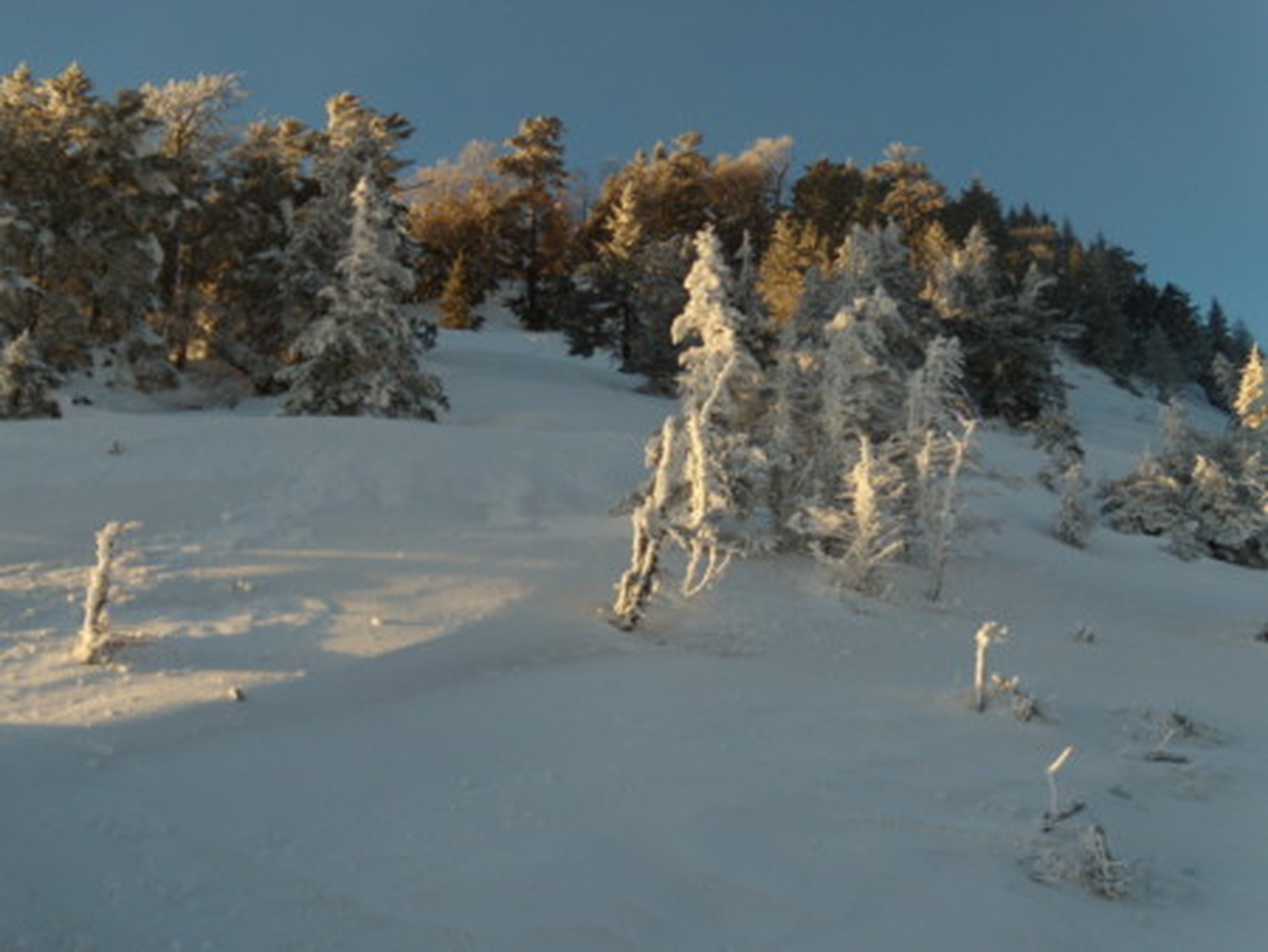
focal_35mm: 36
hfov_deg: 51.3
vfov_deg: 39.7
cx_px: 634
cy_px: 476
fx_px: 1319
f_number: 3.6
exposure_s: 1/400
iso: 100
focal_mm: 6.4
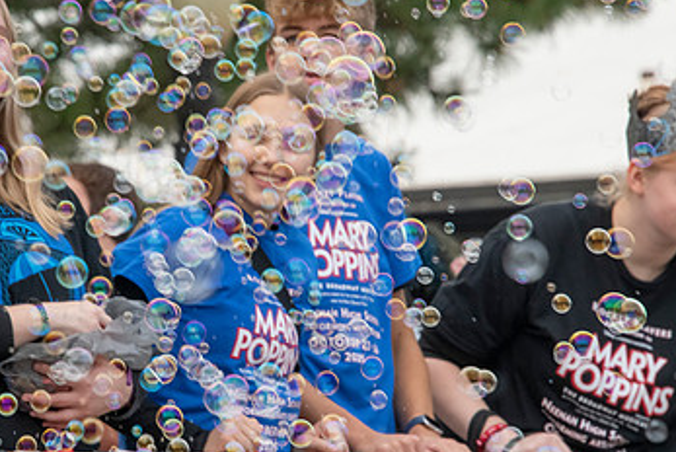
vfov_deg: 2.7
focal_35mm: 501
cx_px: 234
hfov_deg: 4.1
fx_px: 9415
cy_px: 276
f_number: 11
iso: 3200
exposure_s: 1/400
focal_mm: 300
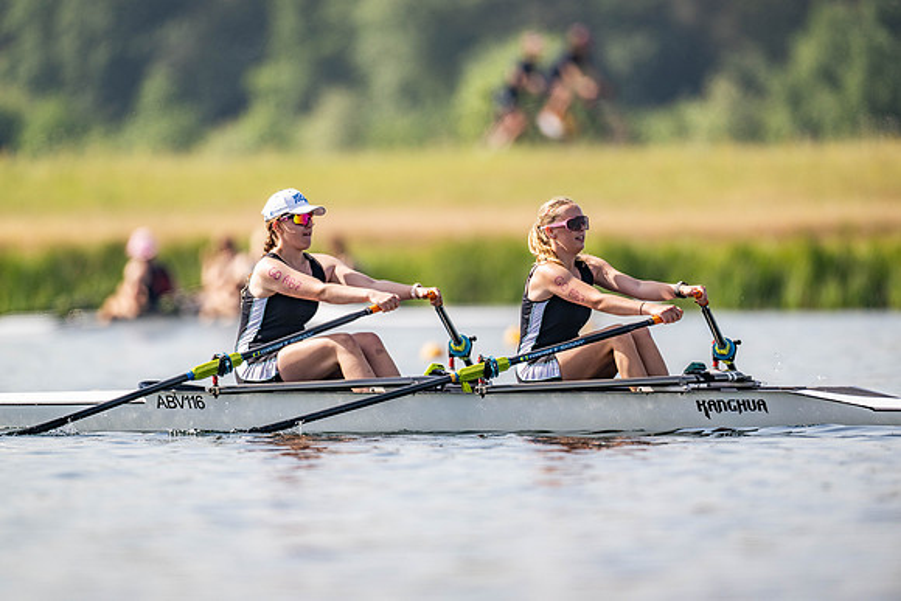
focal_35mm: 600
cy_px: 300
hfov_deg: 3.4
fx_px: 15019
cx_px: 450
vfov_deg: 2.3
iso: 160
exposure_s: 1/2500
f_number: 4
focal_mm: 600
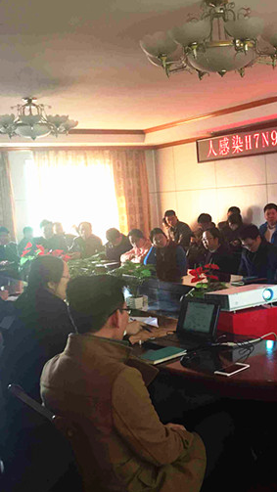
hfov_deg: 26.7
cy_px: 253
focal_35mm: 44
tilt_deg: -6.1
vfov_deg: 46.4
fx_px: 574
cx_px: 209
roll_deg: +4.1
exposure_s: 1/33
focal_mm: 4.15
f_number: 2.2
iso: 50
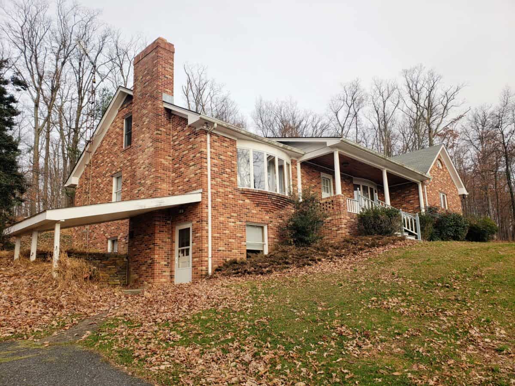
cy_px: 193
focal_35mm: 26
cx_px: 258
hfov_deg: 67.3
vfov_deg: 53.1
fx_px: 387
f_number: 2.4
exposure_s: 1/302
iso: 50
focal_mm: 4.3
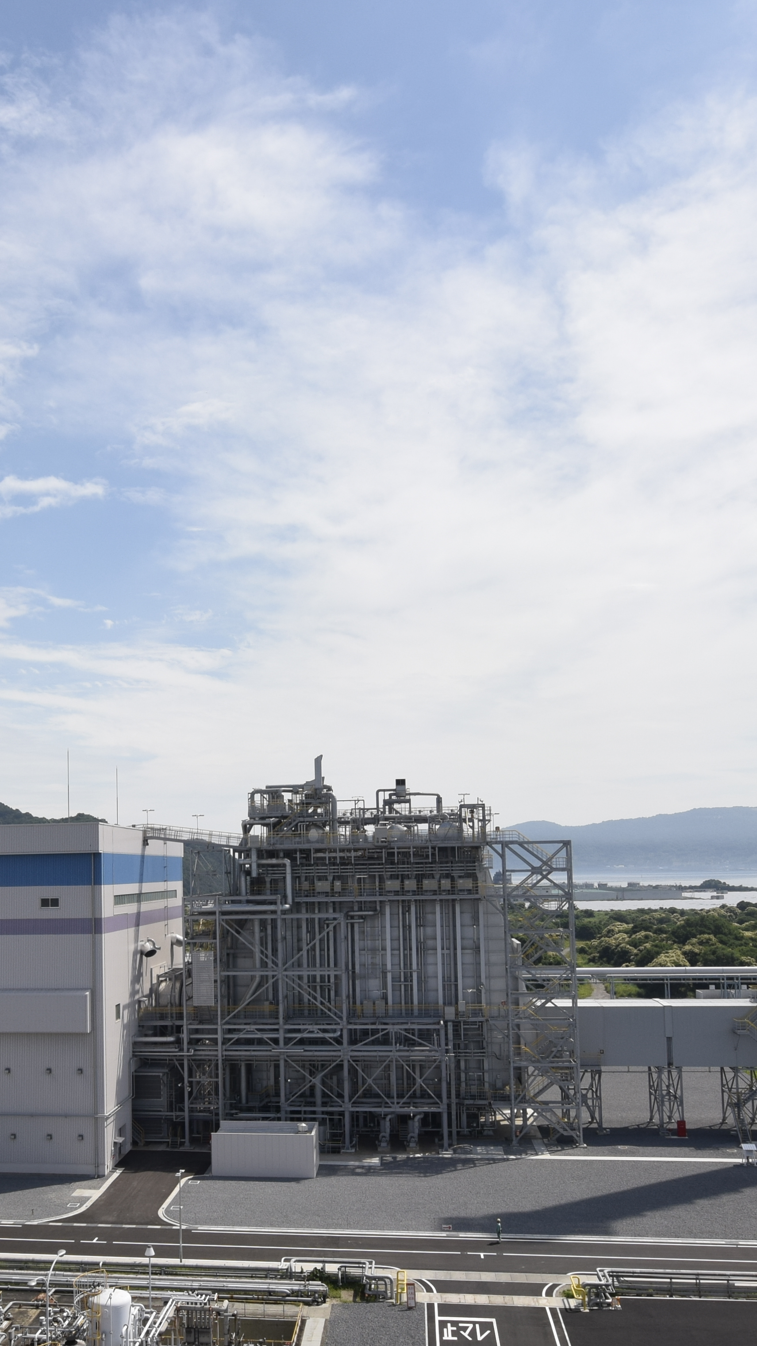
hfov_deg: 37.2
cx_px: 221
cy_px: 786
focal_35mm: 31
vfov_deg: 62.2
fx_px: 1106
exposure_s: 1/500
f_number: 9
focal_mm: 10
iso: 160
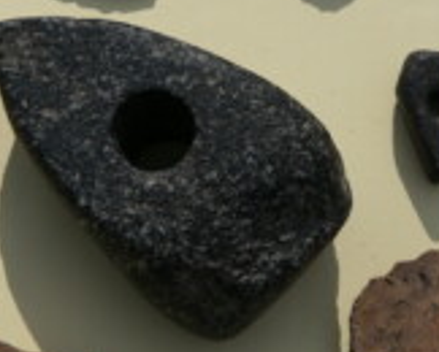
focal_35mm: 86
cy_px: 146
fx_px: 1119
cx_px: 130
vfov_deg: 17.9
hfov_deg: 22.1
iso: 125
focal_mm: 12.2
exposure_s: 1/1000
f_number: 4
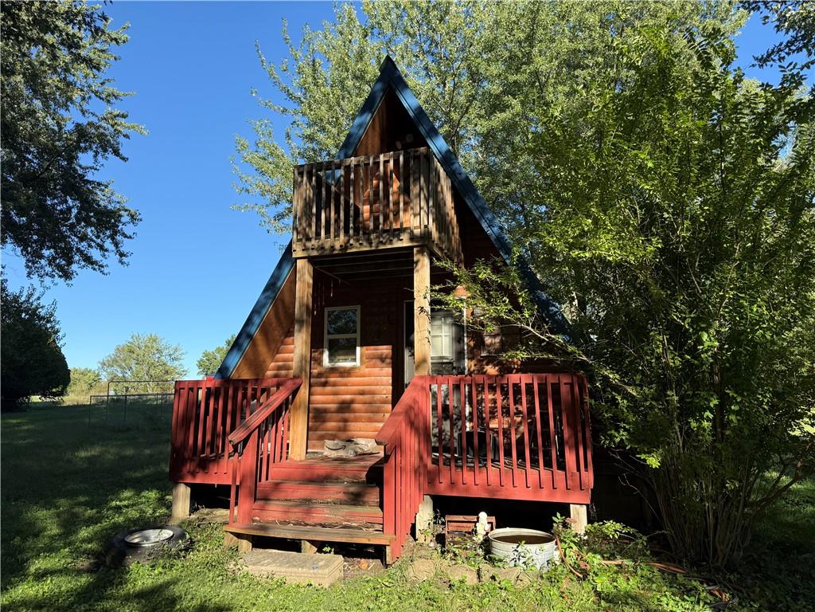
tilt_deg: +10.7
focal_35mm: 24
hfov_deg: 71.6
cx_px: 408
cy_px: 306
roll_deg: +0.2
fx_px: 565
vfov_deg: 56.8
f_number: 1.78
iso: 100
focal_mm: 6.76
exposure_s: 1/2232
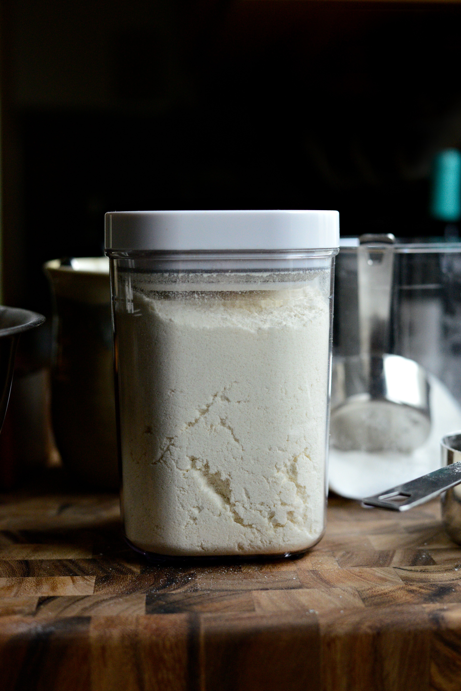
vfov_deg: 39.6
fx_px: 960
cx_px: 230
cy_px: 346
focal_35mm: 50
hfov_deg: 27.0
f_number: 3.5
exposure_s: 1/320
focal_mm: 50
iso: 2500
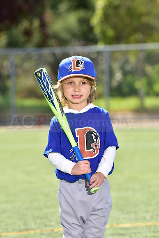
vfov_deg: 10.3
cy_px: 119
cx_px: 80
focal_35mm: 200
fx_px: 1324
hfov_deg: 6.9
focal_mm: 200
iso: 100
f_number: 5.6
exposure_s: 1/250
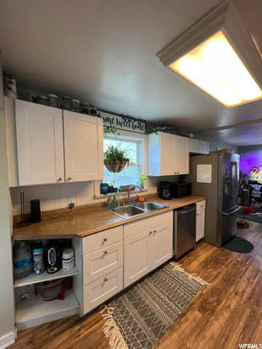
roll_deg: -0.9
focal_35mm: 13
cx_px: 131
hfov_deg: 89.9
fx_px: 131
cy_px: 174
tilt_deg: -2.7
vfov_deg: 106.2
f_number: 1.8
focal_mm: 1.57
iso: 160
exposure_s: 1/120
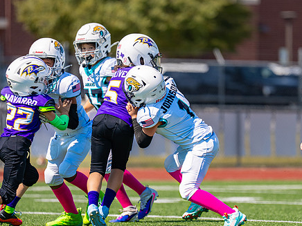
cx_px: 191
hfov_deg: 5.6
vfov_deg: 4.2
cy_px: 127
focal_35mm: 353
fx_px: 3080
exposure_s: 1/2000
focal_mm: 200
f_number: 2.8
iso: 100
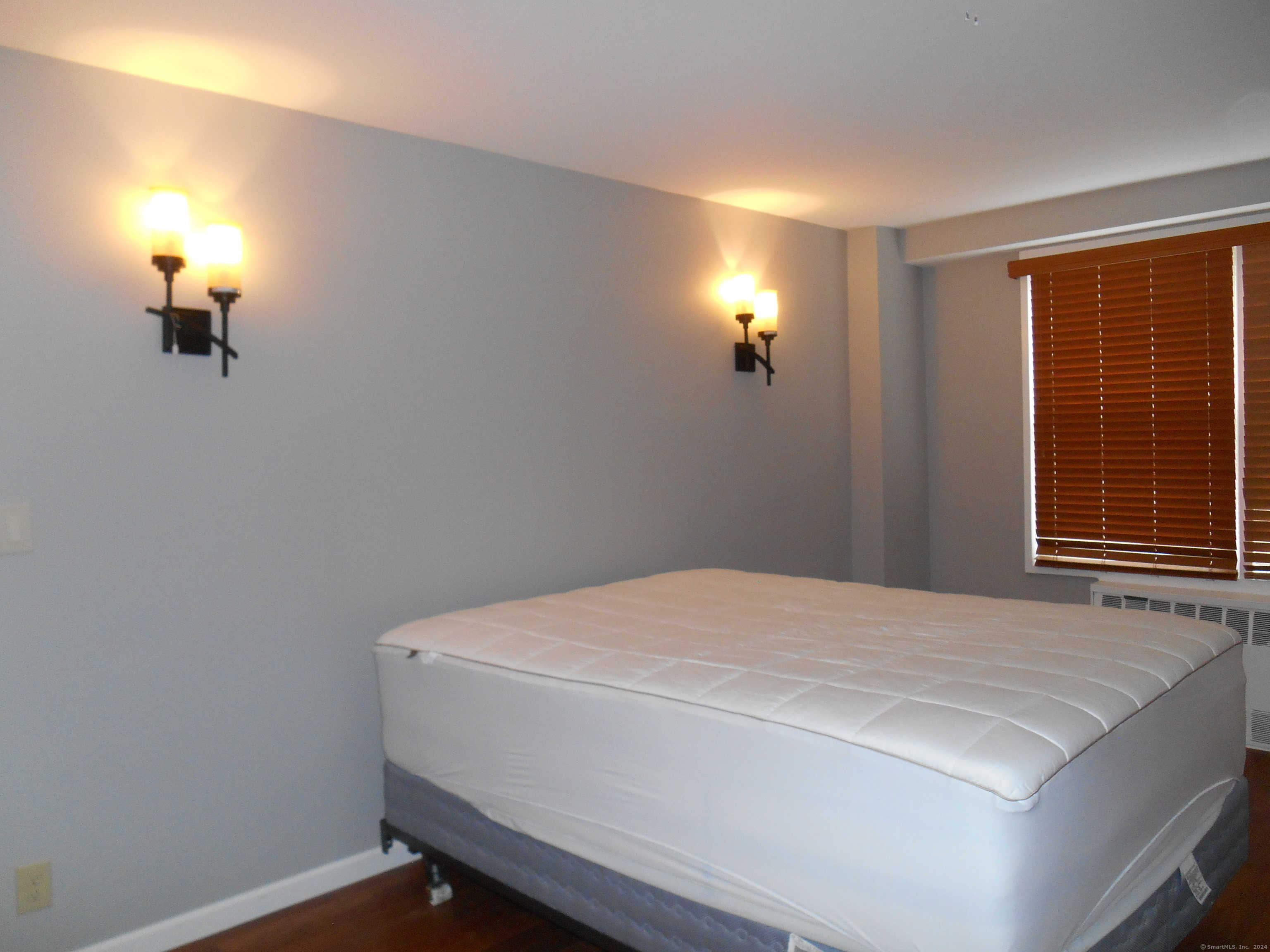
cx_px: 635
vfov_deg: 53.1
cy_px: 476
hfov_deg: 67.3
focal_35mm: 26
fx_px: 954
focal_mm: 4.7
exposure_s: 1/25
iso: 280
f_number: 3.4
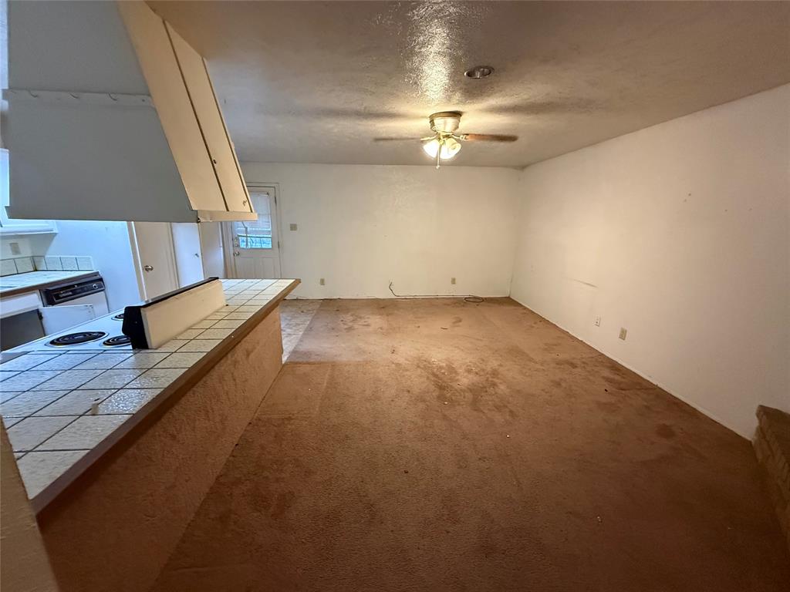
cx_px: 395
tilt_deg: -13.0
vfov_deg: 85.7
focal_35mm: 14
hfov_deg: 102.1
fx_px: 320
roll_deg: -0.9
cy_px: 296
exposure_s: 1/60
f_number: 2.2
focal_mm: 2.22
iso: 800
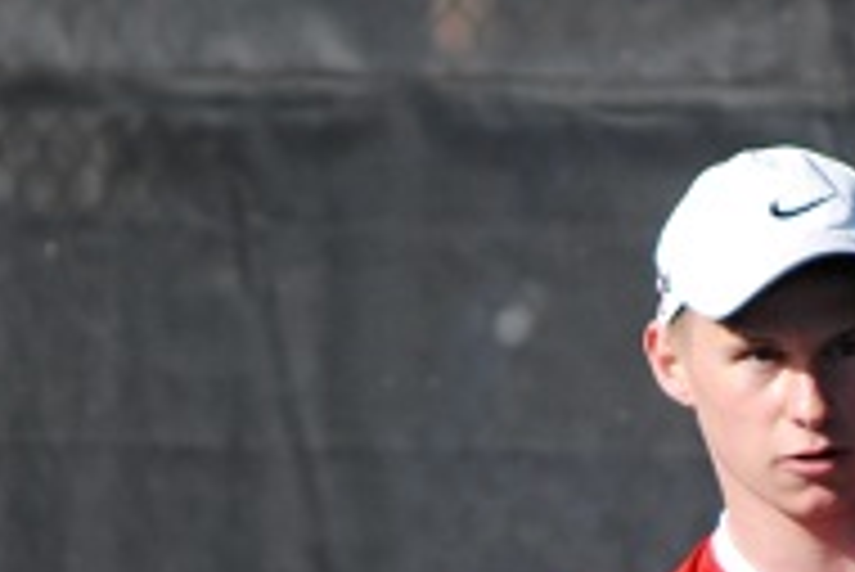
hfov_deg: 2.7
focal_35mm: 757
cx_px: 981
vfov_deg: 1.8
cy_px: 572
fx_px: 17992
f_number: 5.6
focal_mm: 200
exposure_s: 1/640
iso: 200
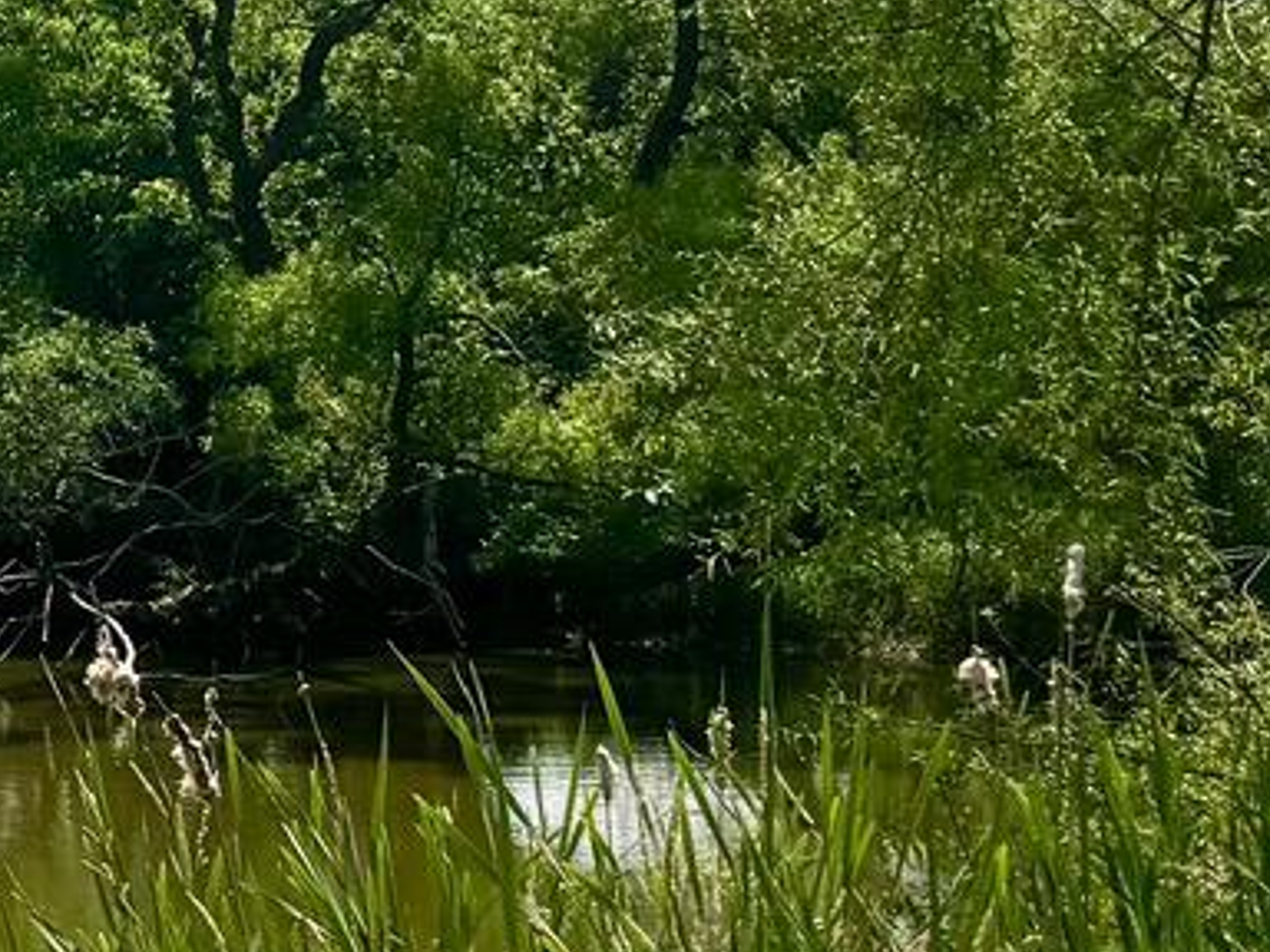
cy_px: 136
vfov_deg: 11.5
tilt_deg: -1.7
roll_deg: +1.5
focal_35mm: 128
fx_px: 4696
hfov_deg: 13.2
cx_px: -1296
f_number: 1.78
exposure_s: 1/7092
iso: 80
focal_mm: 6.76
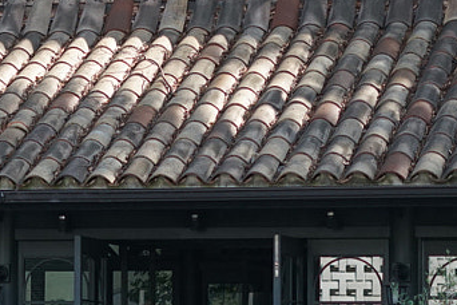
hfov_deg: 8.7
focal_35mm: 234
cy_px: 174
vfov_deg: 5.9
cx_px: -156
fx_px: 2970
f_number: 2
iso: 500
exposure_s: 1/5000
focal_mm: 50
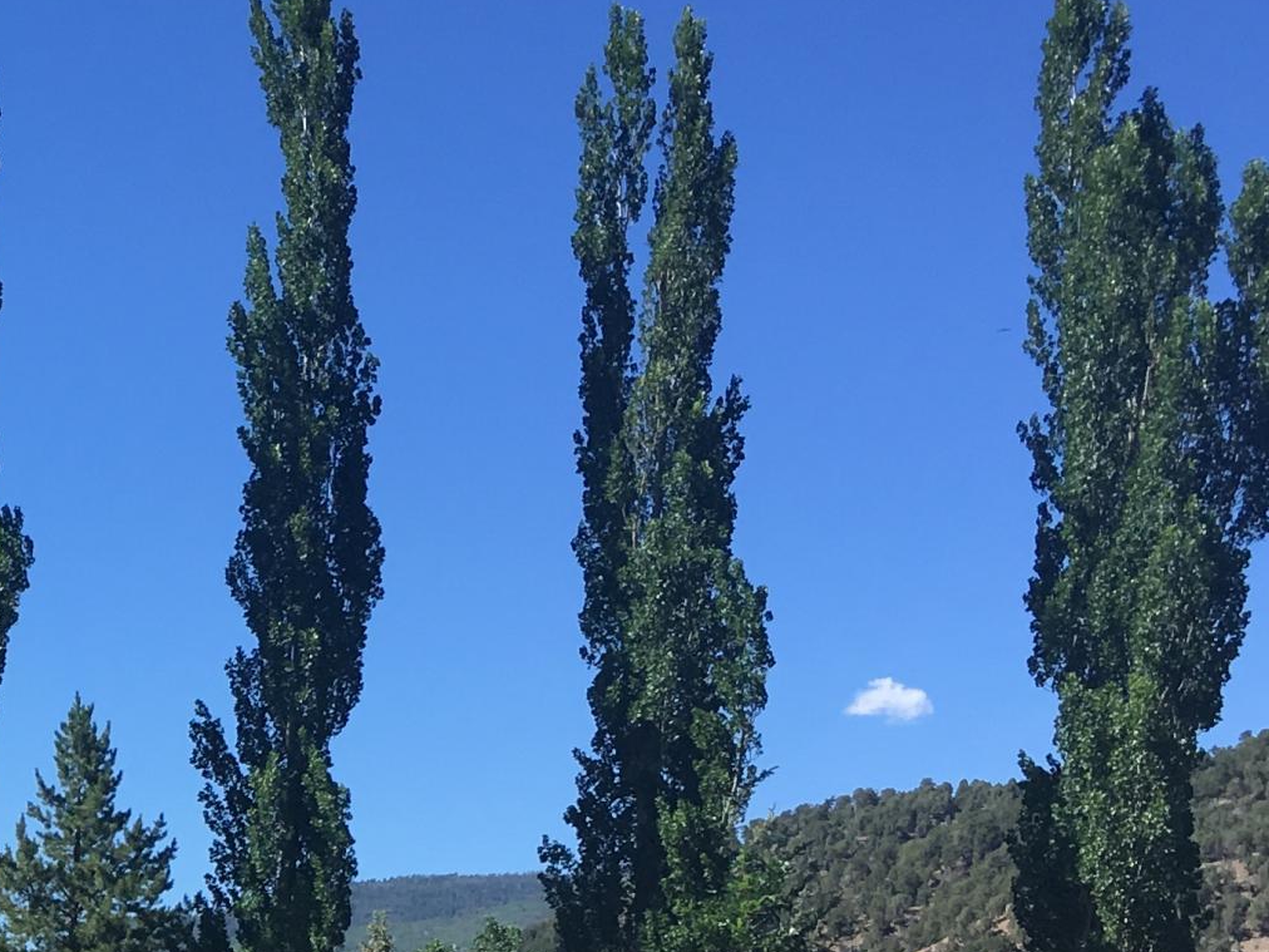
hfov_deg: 21.1
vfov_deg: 16.3
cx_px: -281
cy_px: 1235
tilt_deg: -0.5
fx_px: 3153
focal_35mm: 86
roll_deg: -2.8
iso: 25
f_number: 2.2
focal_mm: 4.15
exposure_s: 1/938
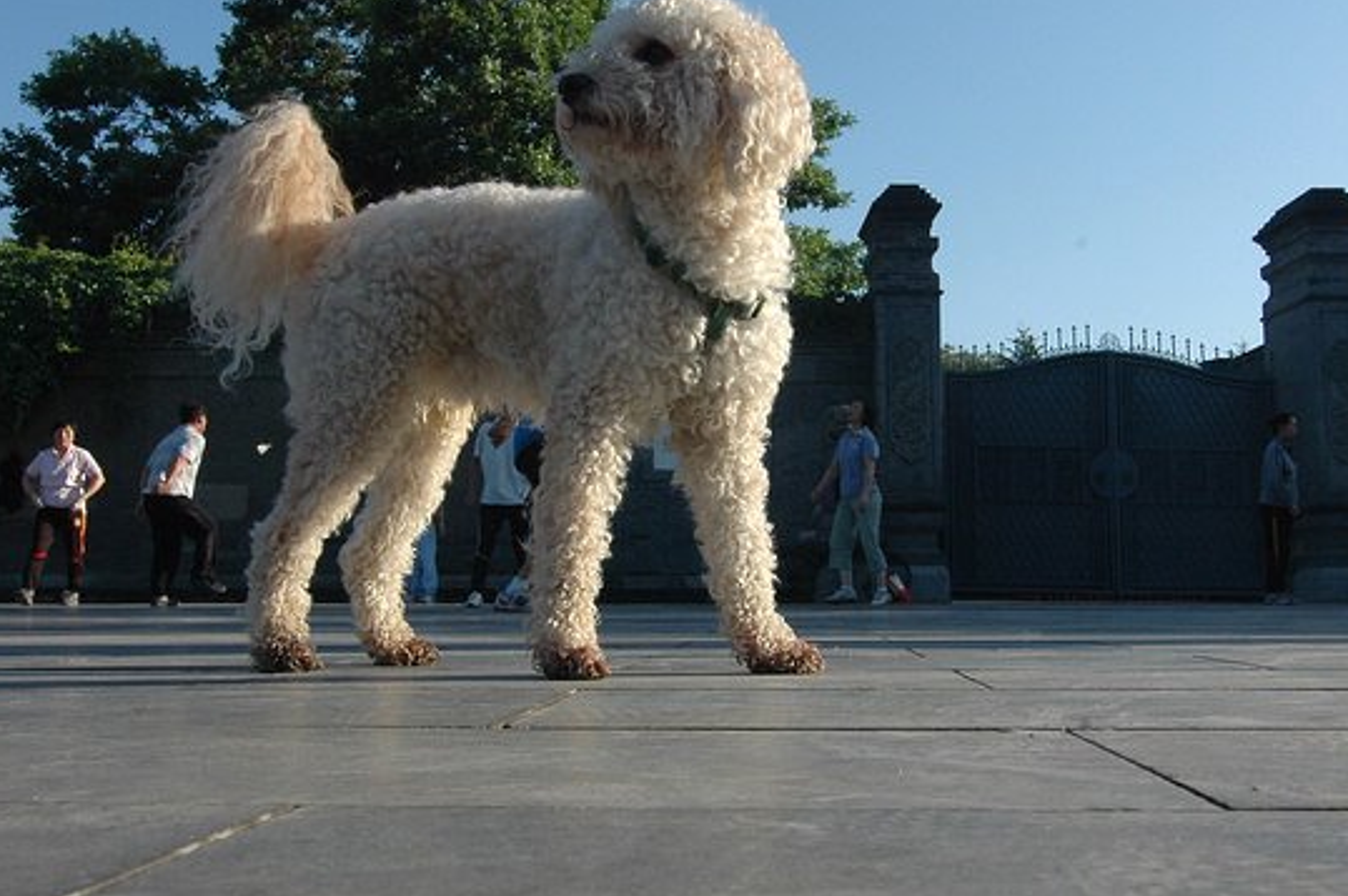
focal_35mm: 39
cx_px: 767
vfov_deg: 34.1
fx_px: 1459
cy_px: 407
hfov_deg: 49.4
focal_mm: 20
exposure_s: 1/160
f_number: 13
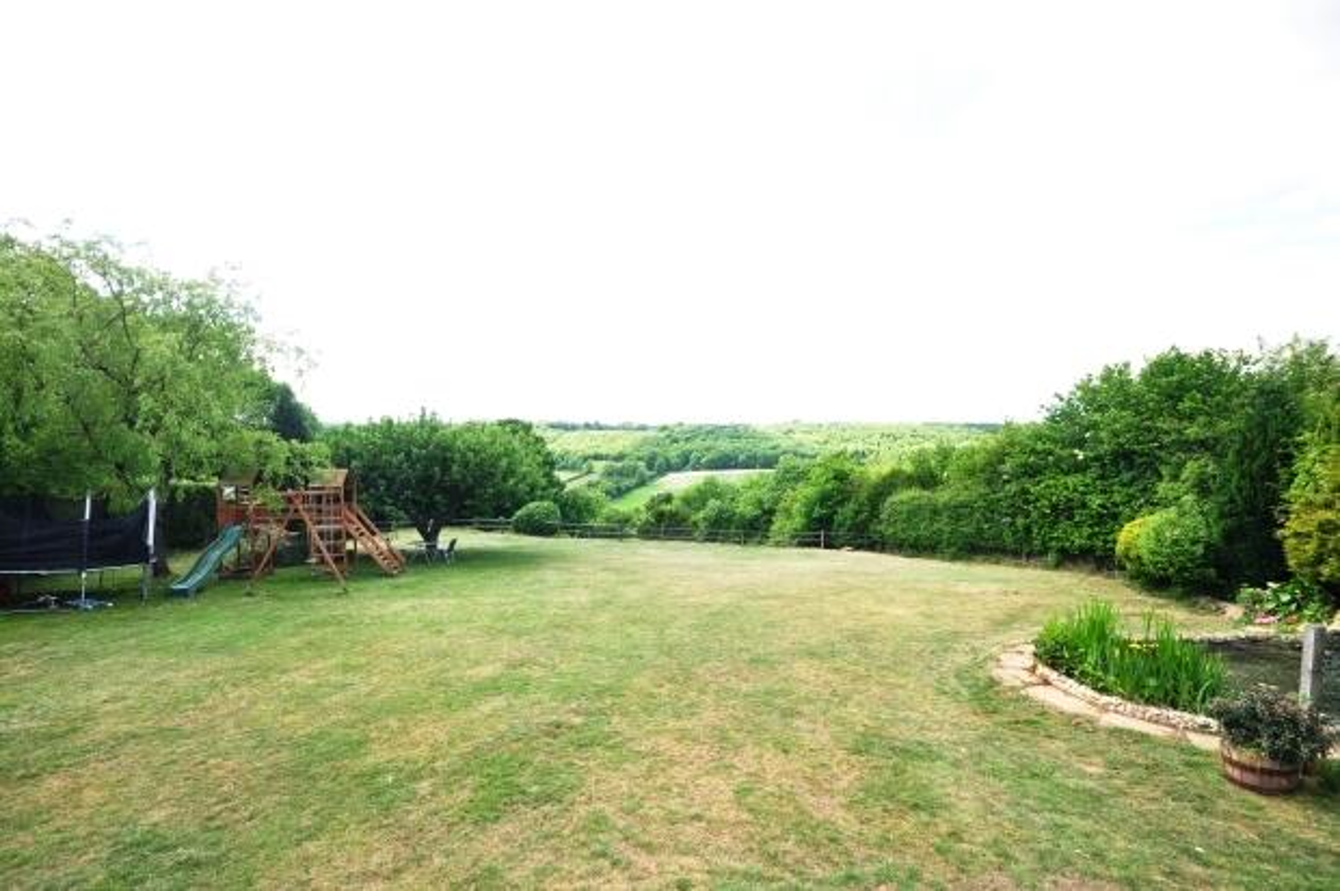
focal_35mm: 16
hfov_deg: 95.0
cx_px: 670
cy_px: 446
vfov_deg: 71.9
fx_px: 614
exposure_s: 1/30
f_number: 11
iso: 200
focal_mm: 11
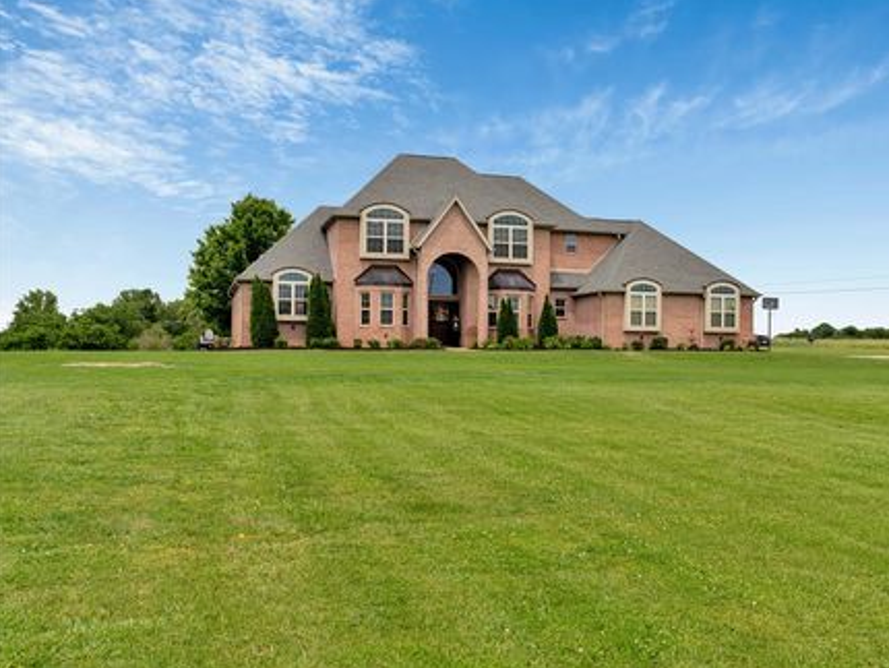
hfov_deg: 48.8
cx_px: 513
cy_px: 328
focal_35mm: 38
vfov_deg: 37.8
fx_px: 976
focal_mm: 34
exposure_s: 1/160
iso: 100
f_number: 7.1
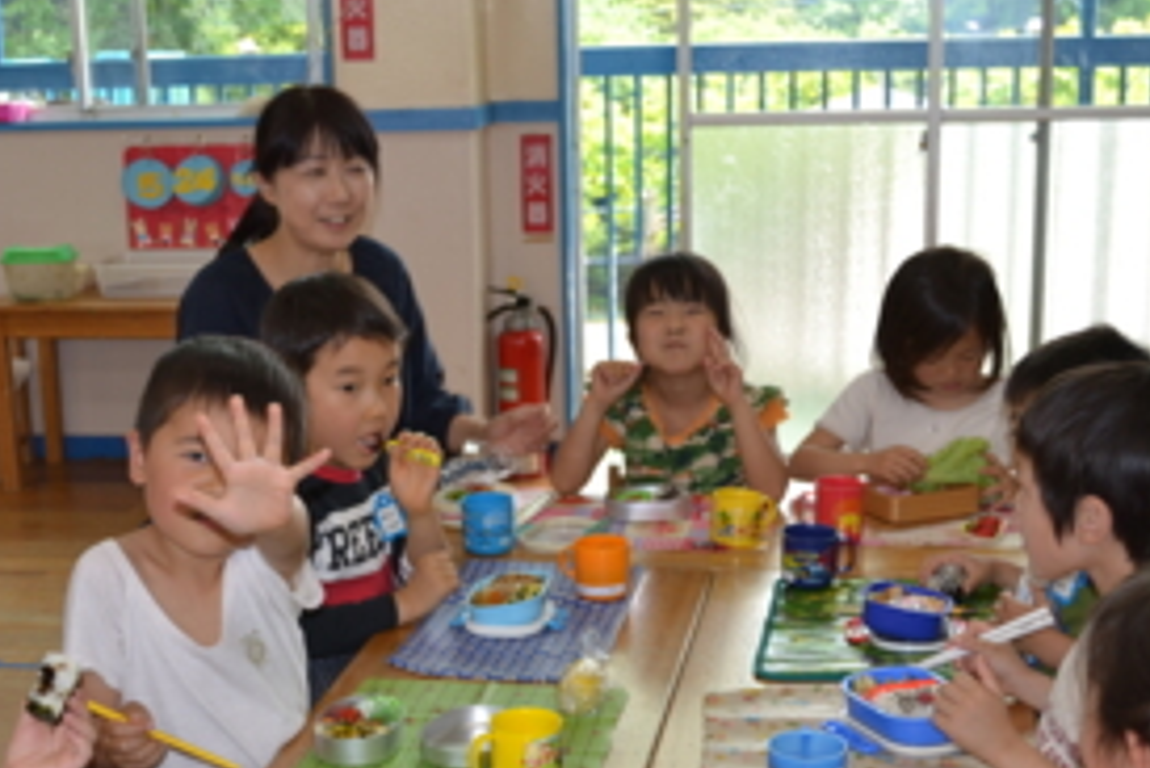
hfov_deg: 34.9
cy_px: 531
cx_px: 457
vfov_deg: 23.7
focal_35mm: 57
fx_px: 1822
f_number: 4.2
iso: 100
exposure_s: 1/40
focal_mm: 26
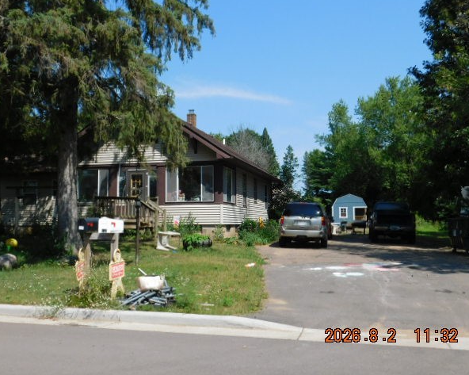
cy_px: 186
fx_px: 527
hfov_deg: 48.0
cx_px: 236
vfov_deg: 39.1
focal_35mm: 38
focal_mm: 6.3
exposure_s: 1/1250
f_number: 3.5
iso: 125
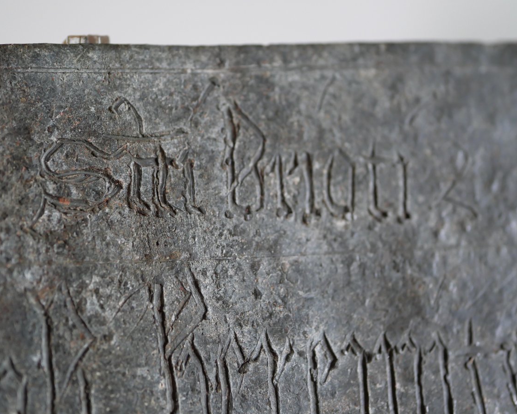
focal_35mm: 63
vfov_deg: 24.2
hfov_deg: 30.0
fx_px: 964
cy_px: 208
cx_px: 240
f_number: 2.8
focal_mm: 30
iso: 1250
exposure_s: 1/60
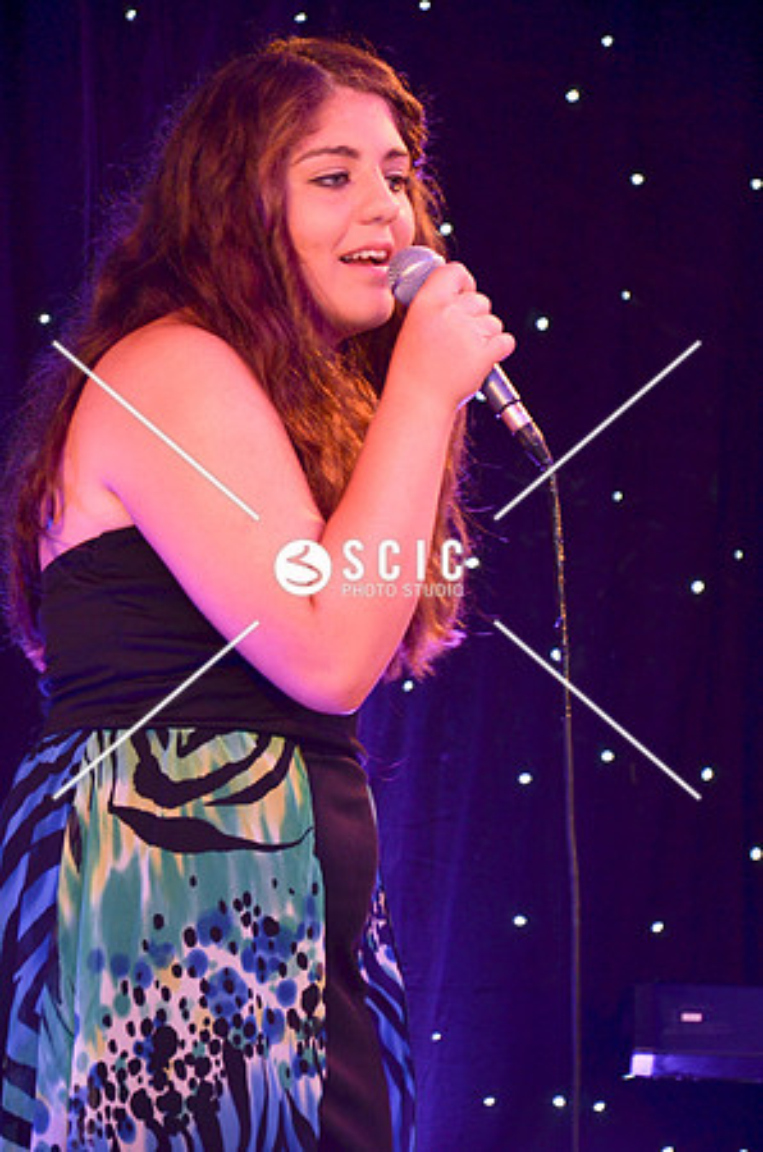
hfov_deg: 8.7
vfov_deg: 13.1
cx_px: 382
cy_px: 576
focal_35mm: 158
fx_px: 5030
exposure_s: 1/60
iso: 800
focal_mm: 105
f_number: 5.6
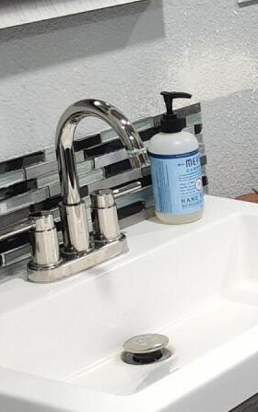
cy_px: 209
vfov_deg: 19.1
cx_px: 557
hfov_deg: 10.7
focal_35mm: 109
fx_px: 1224
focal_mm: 5.54
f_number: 1.8
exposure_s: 1/120
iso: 500
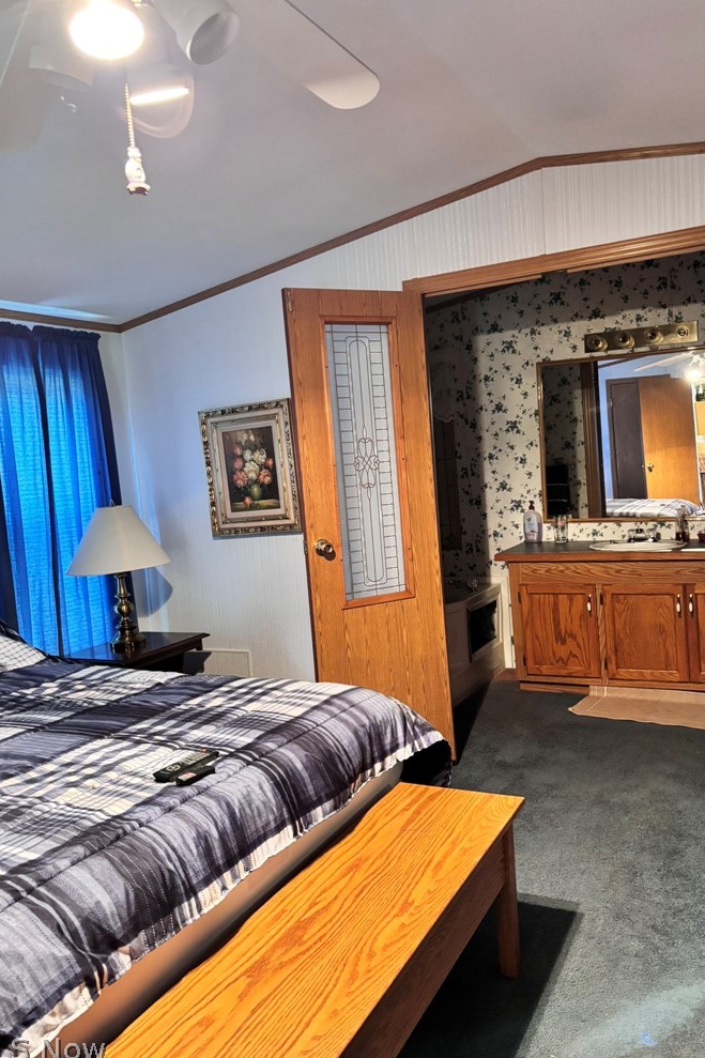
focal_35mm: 28
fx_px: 823
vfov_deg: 65.5
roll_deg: +4.3
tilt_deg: -4.4
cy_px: 526
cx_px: 369
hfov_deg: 46.4
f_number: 1.6
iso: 500
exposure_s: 1/30
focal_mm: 5.96
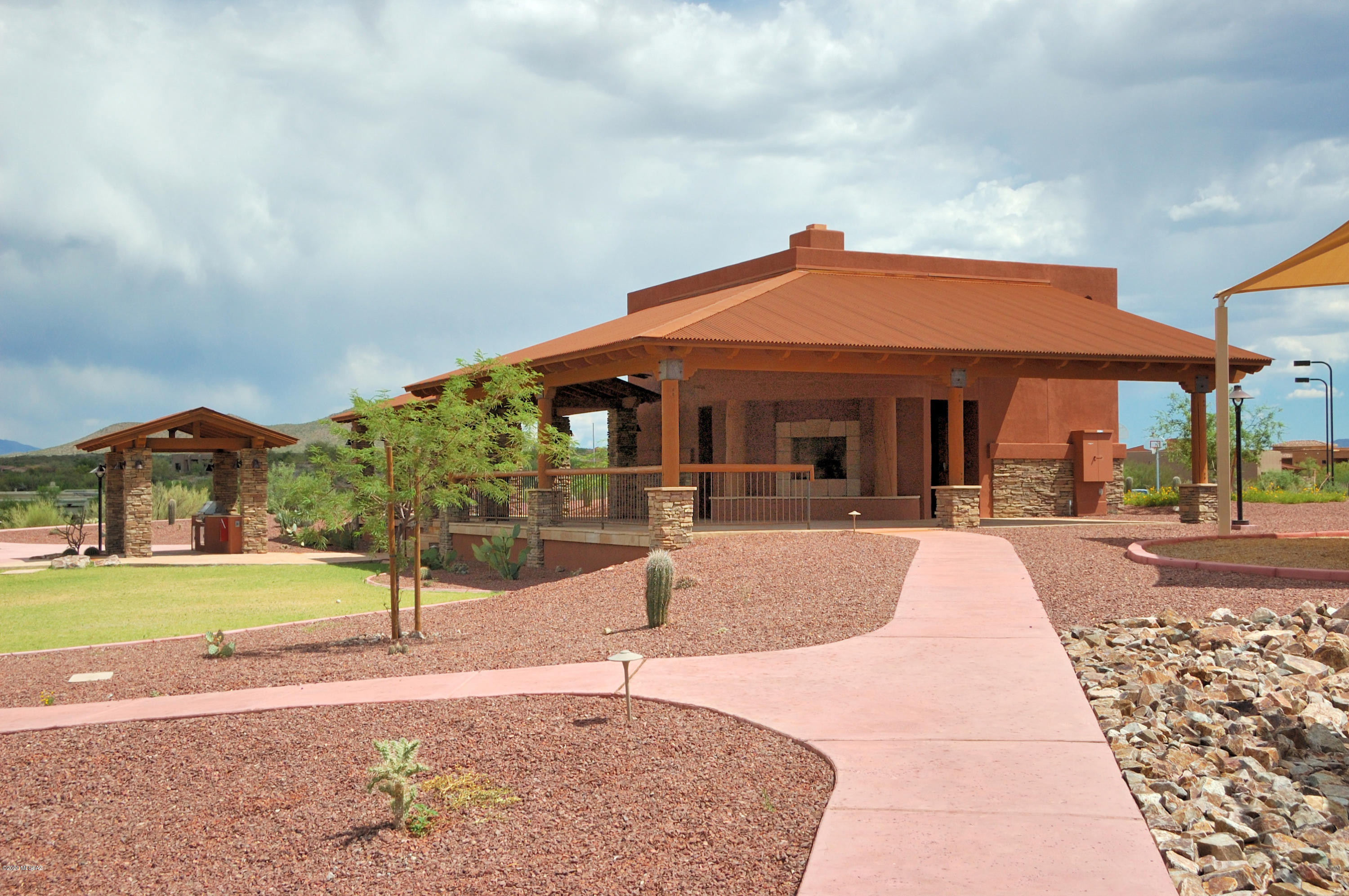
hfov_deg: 46.4
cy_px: 448
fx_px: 1572
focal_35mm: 42
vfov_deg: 31.8
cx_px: 674
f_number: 9
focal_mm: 28
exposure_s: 1/250
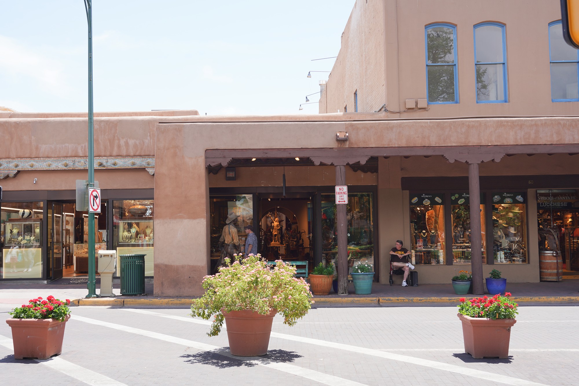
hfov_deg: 46.4
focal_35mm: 42
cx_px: 290
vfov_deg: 31.9
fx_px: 676
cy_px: 193
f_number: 9
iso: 100
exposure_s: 1/100
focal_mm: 42
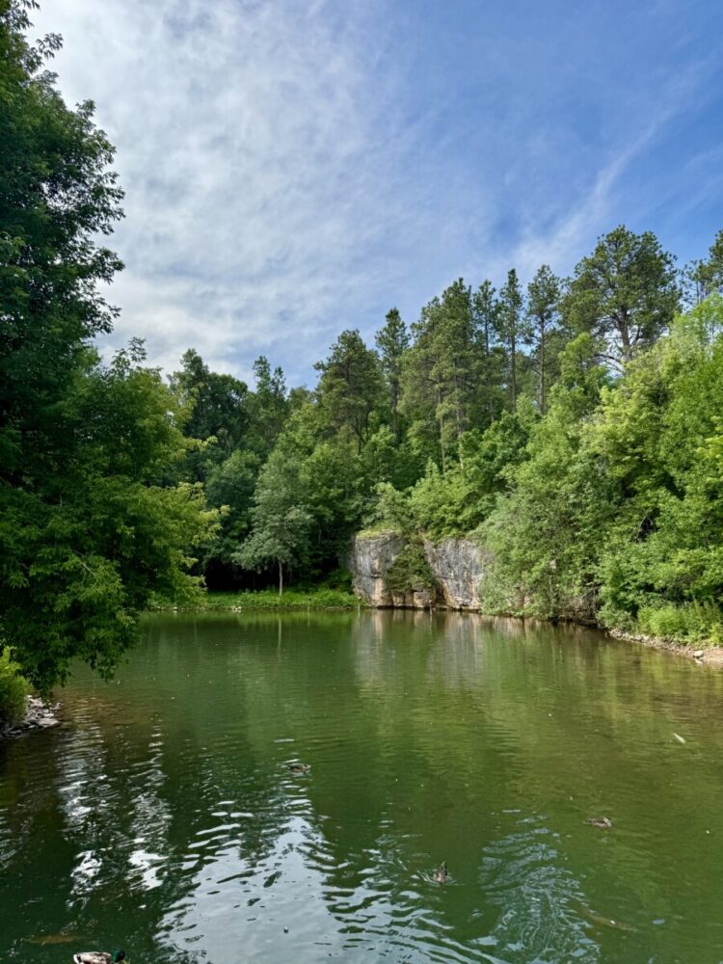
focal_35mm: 24
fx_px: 668
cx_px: 362
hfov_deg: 56.8
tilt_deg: +8.8
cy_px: 482
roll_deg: -0.8
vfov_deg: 71.6
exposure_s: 1/2801
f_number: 1.78
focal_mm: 6.76
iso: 80
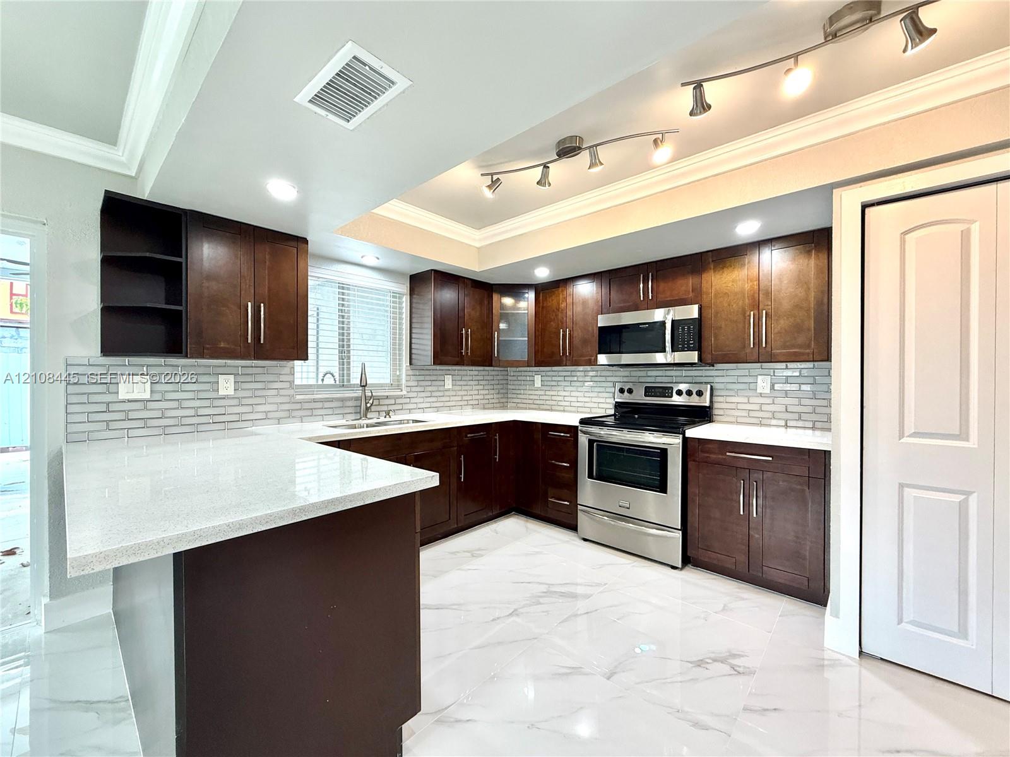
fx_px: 408
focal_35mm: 14
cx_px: 505
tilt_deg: -0.5
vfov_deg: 85.7
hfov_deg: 102.1
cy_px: 378
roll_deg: +0.4
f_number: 2.2
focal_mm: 2.22
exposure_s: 1/120
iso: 250
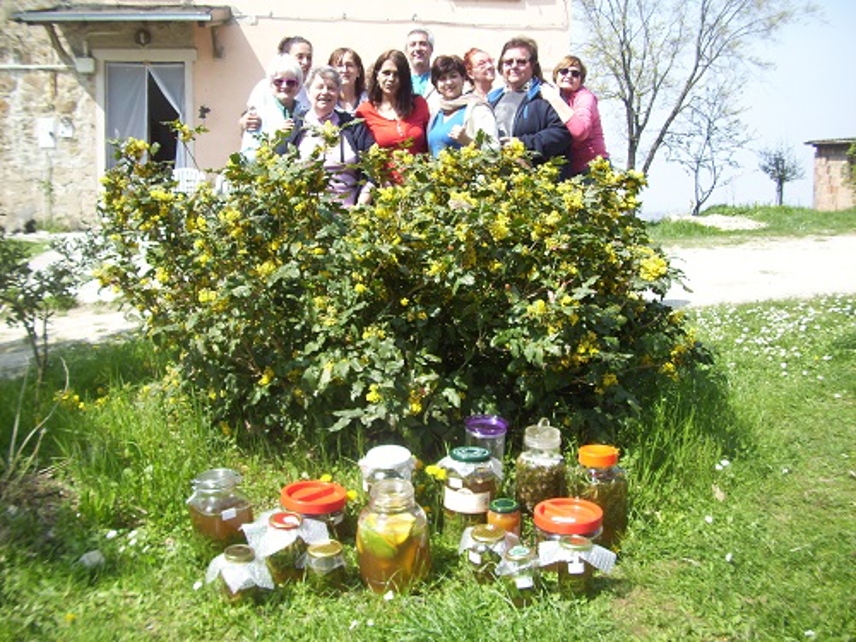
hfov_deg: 54.0
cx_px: 428
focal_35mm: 34
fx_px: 841
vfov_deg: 41.8
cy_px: 321
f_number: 2.9
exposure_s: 1/400
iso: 80
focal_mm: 5.7
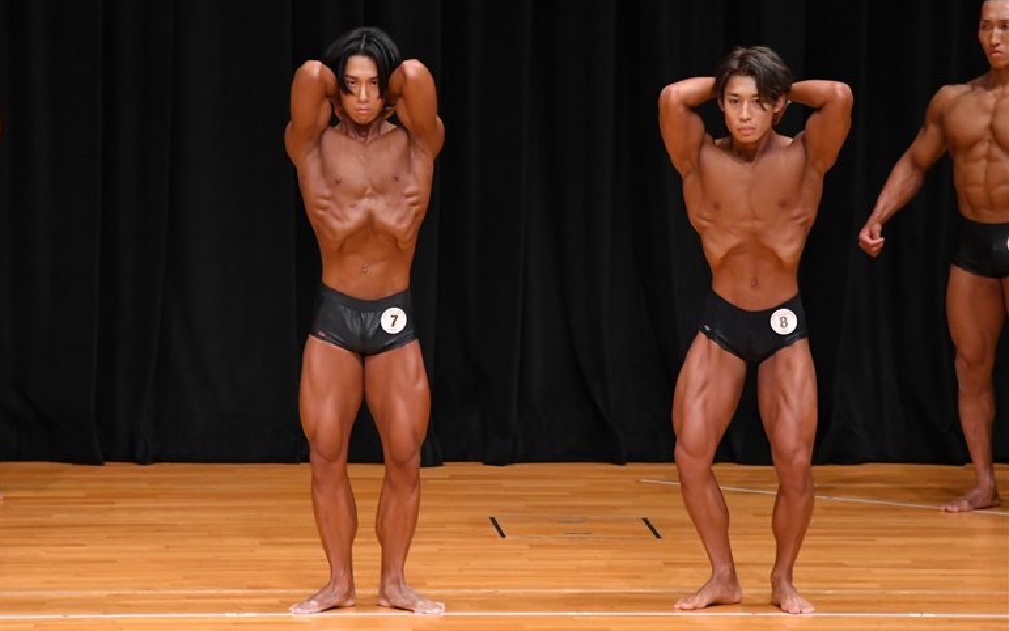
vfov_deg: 4.5
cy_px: 319
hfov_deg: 7.2
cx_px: 503
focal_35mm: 292
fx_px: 8030
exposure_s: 1/400
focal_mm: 190
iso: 4000
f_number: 5.6
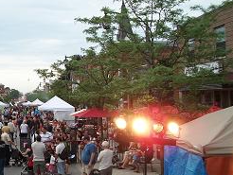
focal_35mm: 62
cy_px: 101
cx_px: 11
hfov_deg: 29.5
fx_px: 418
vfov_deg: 23.7
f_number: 2.9
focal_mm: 5.7
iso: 80
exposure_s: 1/160
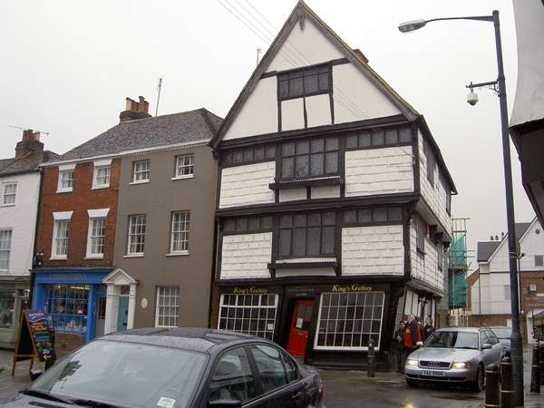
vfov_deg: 36.8
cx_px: 272
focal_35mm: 39
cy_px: 204
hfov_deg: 47.9
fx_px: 613
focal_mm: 8
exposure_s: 1/500
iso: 200
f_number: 4.7
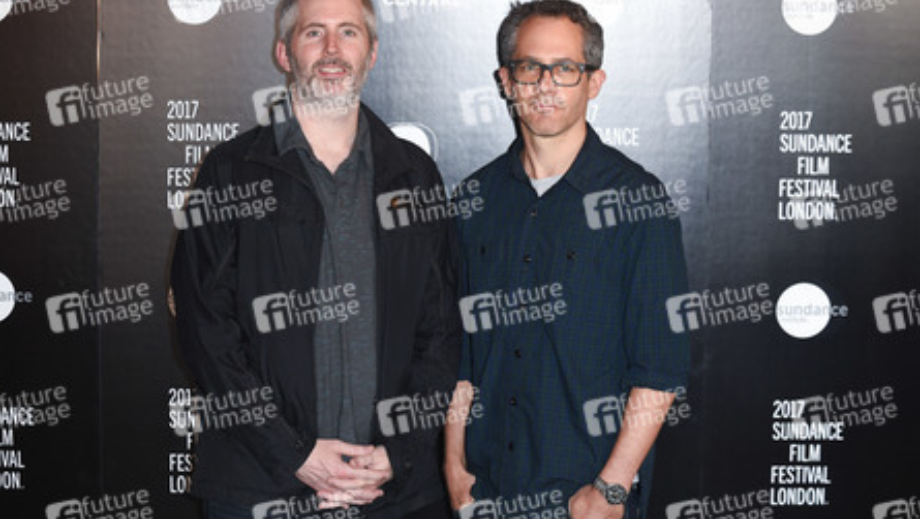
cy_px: 256
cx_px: 457
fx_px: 2221
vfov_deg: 13.3
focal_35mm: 91
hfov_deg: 23.4
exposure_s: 1/250
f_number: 4
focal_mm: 86
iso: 1600
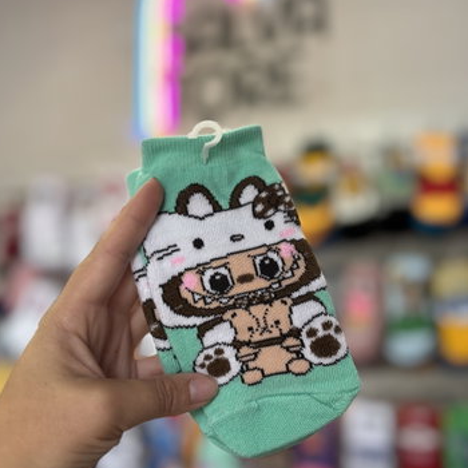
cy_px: 267
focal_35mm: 35
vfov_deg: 47.1
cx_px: 239
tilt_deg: +10.9
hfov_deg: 47.2
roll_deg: +0.4
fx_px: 535
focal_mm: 5.96
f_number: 1.6
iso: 100
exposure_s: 1/100
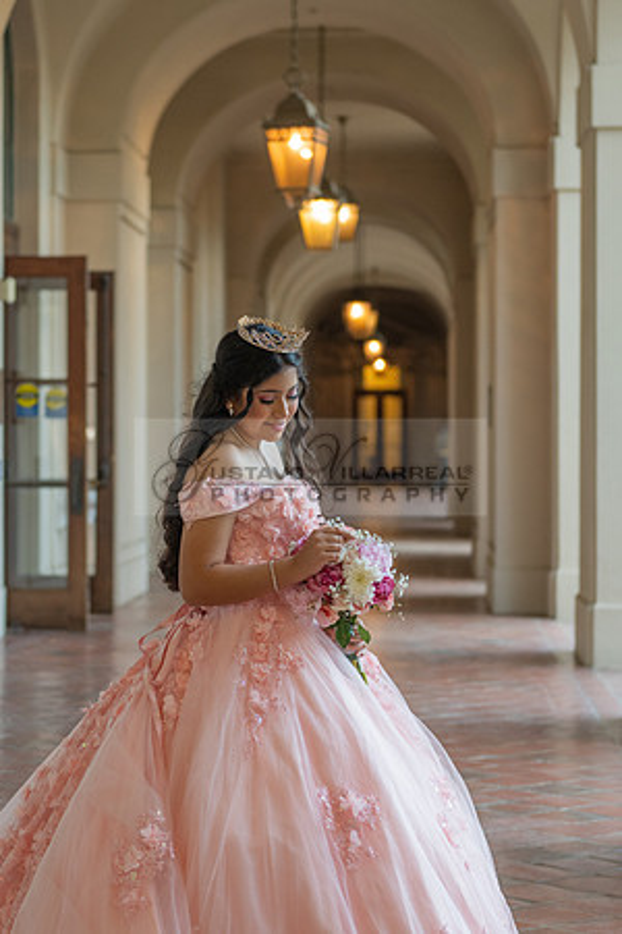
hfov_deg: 13.0
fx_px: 2721
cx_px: 182
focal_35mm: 105
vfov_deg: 19.5
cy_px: 467
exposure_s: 1/125
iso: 640
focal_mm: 70
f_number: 3.2
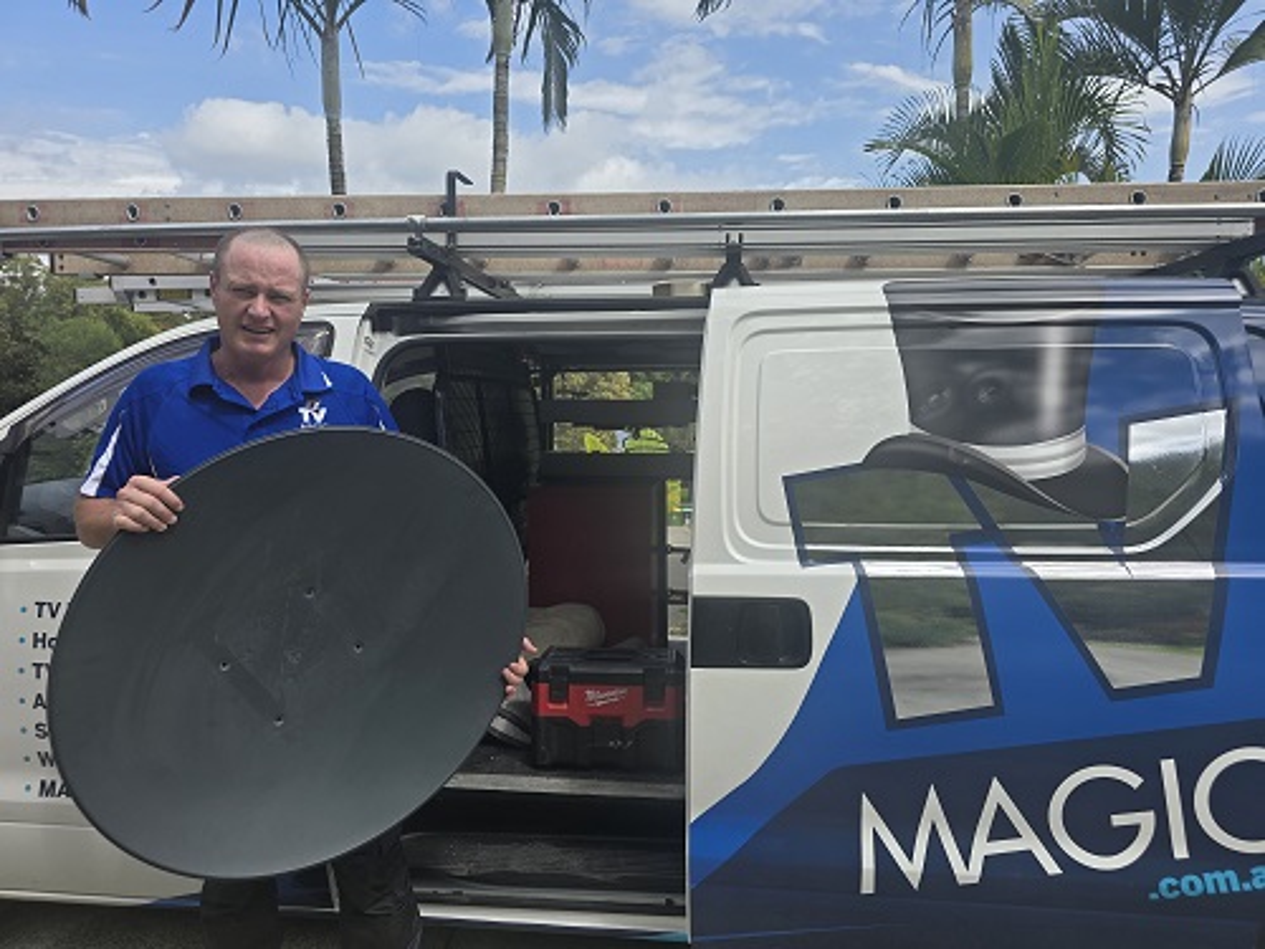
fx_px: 841
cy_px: 474
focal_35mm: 23
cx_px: 632
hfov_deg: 73.9
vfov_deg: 58.9
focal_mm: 6.3
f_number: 1.7
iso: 12
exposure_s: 1/507
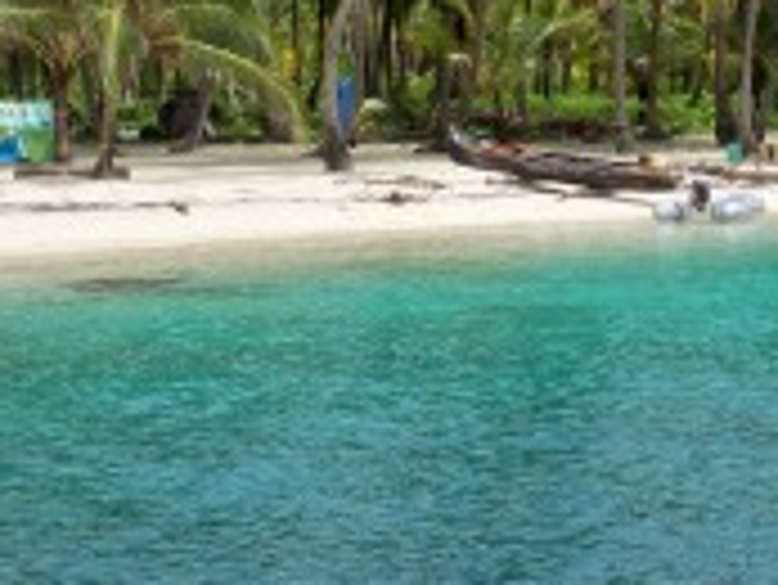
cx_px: 751
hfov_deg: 15.3
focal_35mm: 127
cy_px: -27
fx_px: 2856
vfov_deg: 11.5
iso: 64
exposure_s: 1/640
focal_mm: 9.7
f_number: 4
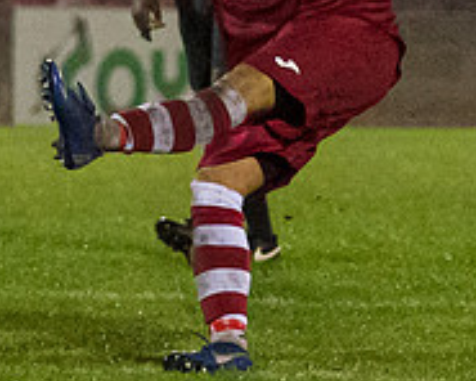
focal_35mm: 794
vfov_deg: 1.9
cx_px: 147
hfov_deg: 2.4
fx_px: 11186
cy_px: -70
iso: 6400
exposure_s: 1/1250
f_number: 2.8
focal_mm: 110
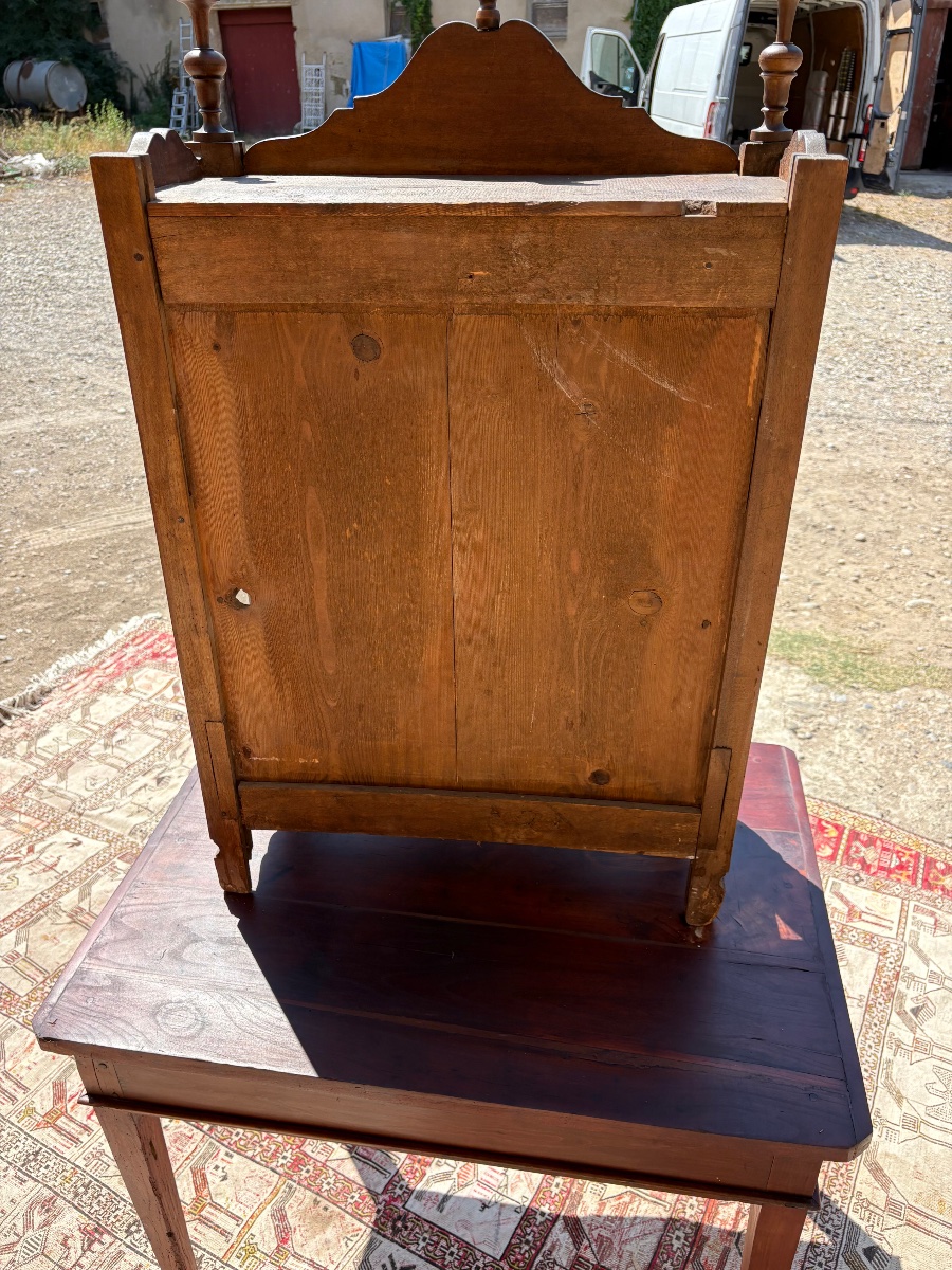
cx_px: 476
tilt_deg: -29.2
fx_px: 953
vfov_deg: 67.3
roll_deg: +0.2
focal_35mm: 26
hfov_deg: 53.1
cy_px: 635
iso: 64
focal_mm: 5.96
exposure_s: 1/1420
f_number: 1.6
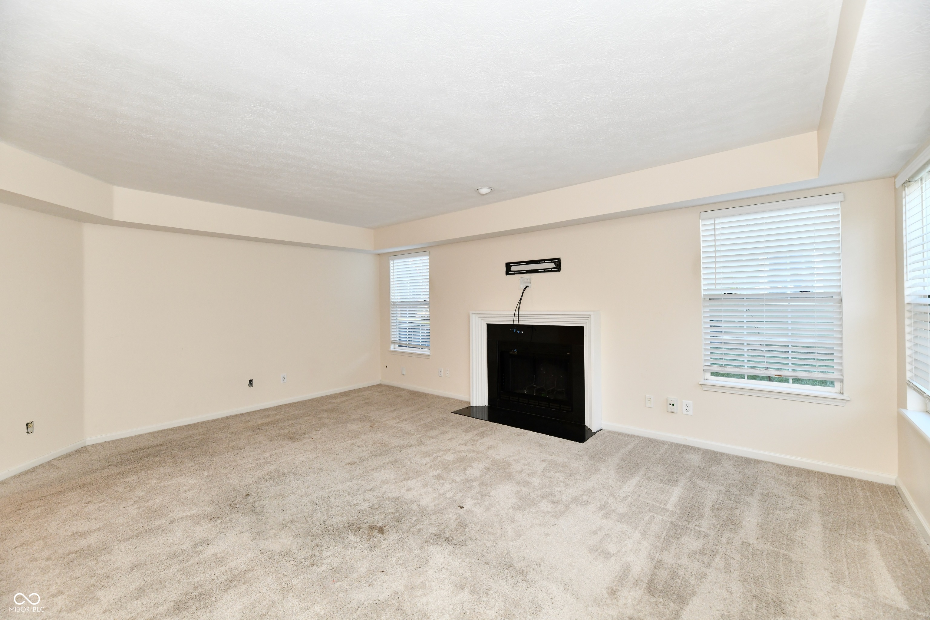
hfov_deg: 104.3
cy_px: 310
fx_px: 362
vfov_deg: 81.2
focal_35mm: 14
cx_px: 465
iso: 640
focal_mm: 14
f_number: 6.3
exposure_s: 1/60
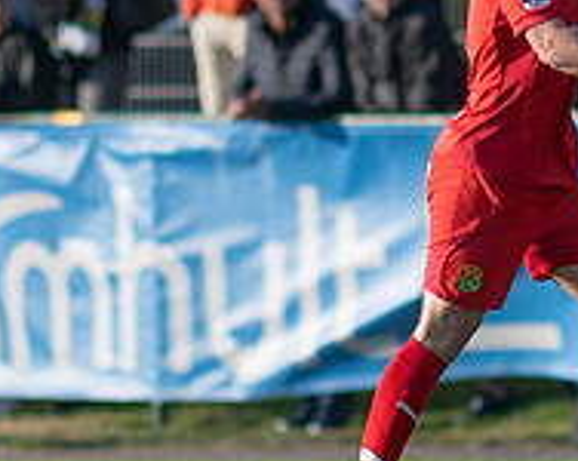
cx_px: 661
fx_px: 29683
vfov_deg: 0.9
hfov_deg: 1.1
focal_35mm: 1737
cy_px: 174
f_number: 3.2
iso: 100
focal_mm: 300
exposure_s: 1/1600
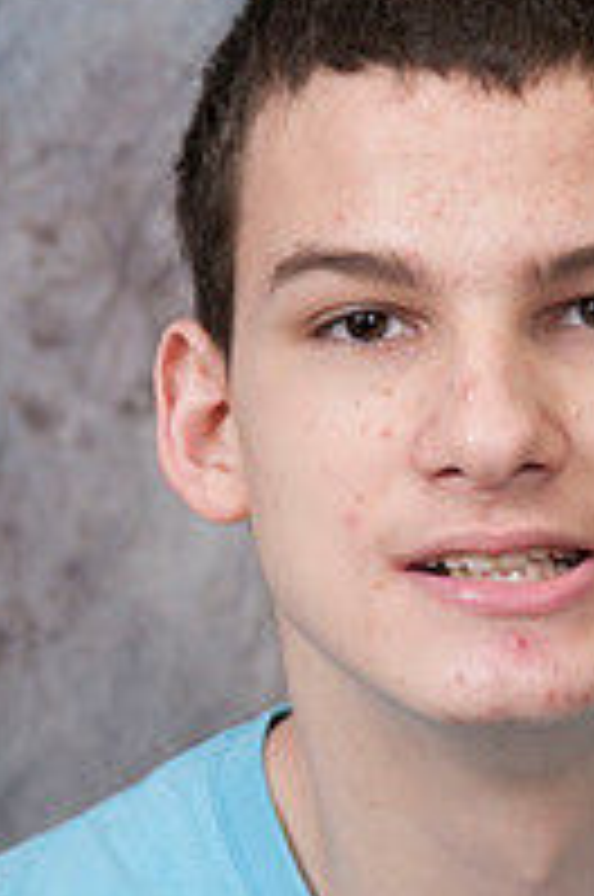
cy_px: 585
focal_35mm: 272
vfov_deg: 7.6
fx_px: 6755
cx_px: 466
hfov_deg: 5.0
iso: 200
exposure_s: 1/125
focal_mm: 80
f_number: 5.6
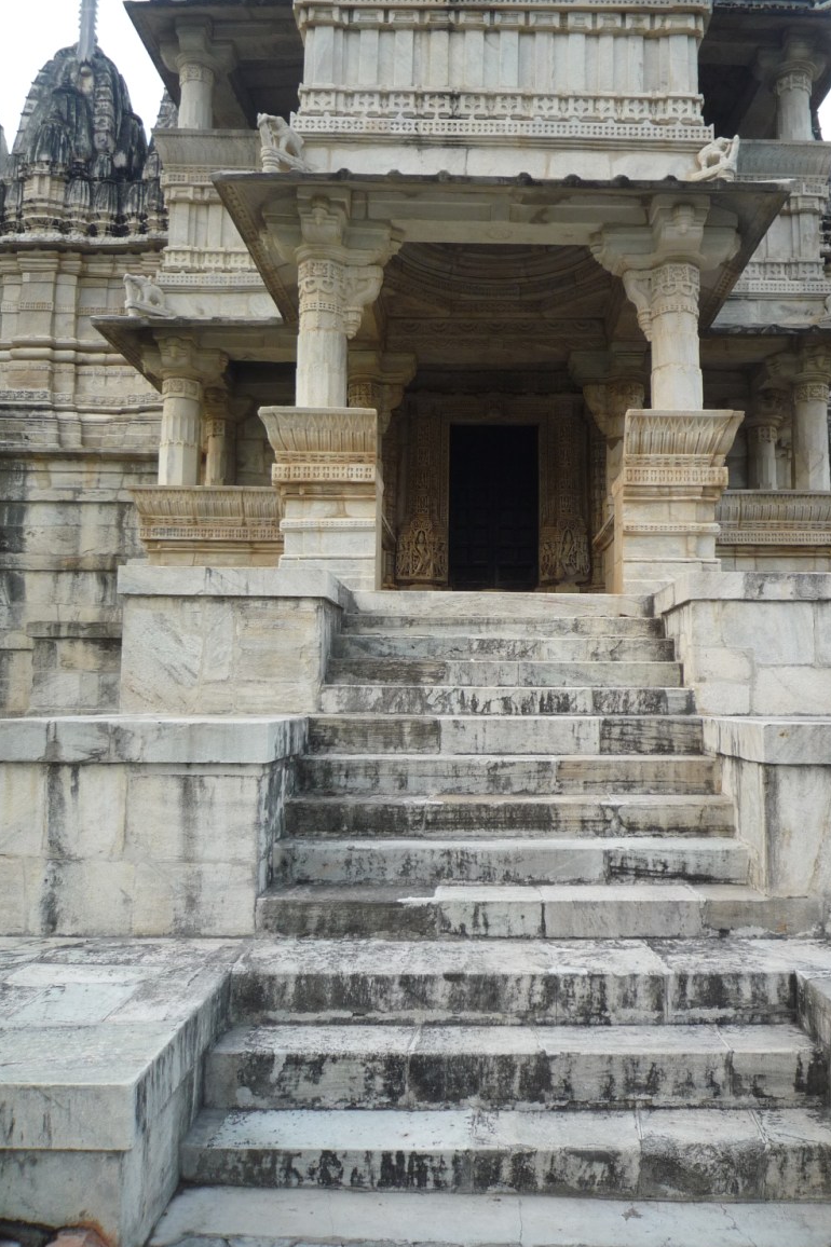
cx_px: 464
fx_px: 935
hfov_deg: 47.8
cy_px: 608
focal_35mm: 27
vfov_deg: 67.4
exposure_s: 1/250
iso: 100
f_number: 2.8
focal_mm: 4.4
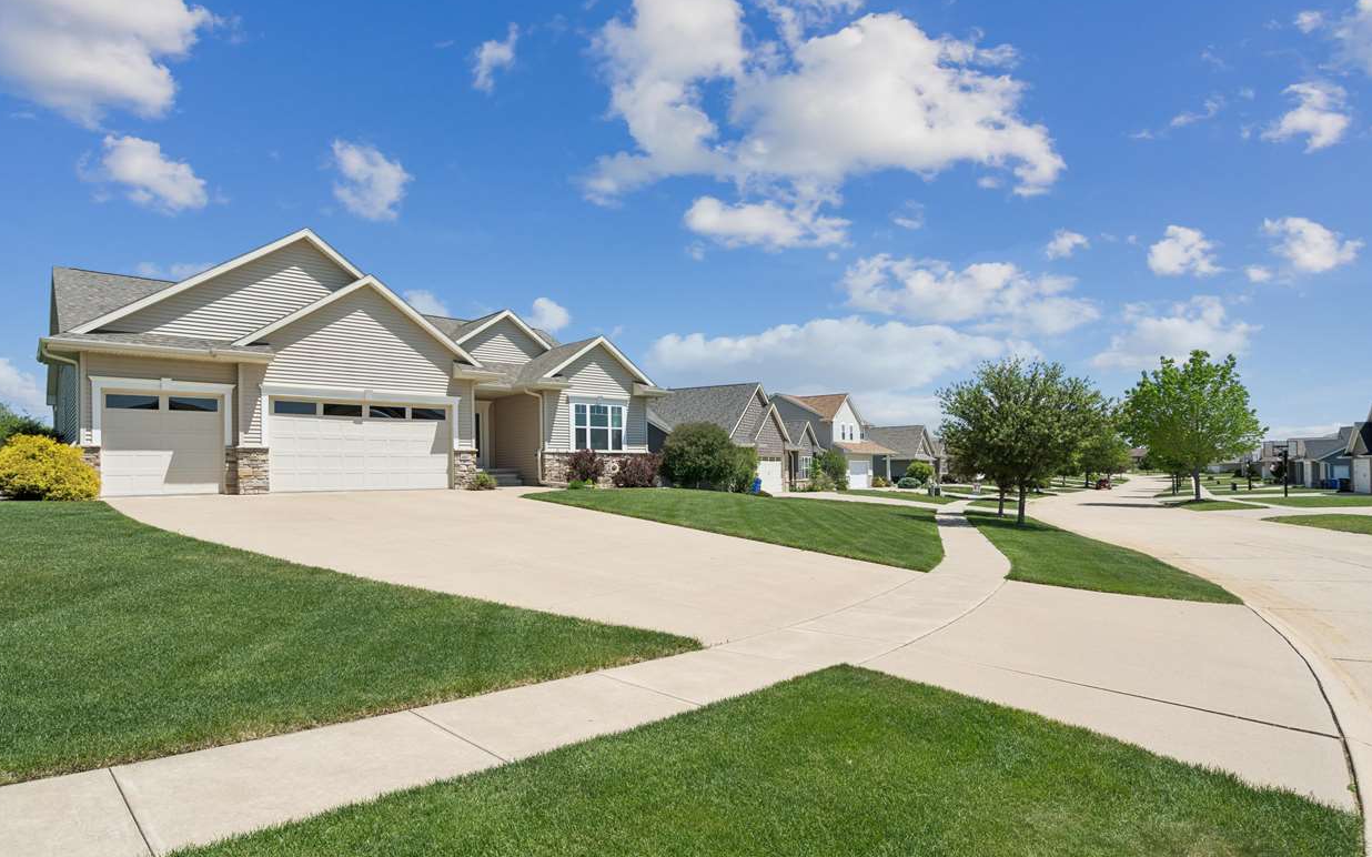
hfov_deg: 88.0
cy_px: 442
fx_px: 710
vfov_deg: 62.2
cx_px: 675
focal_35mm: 19
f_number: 9
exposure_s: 1/1250
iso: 400
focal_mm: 18
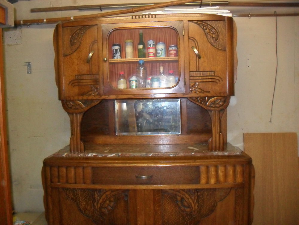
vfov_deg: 40.7
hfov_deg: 52.6
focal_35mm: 35
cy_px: 112
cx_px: 150
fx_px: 302
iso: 400
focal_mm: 6.2
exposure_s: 1/45
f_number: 2.8
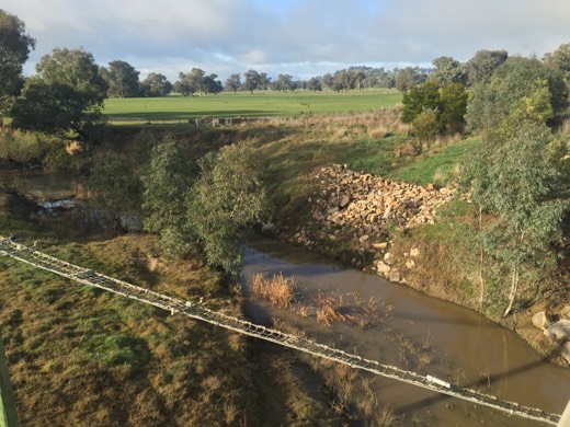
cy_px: 214
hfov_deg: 61.7
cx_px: 285
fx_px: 478
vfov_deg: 48.2
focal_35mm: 29
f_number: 2.2
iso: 32
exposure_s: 1/775
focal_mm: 4.15
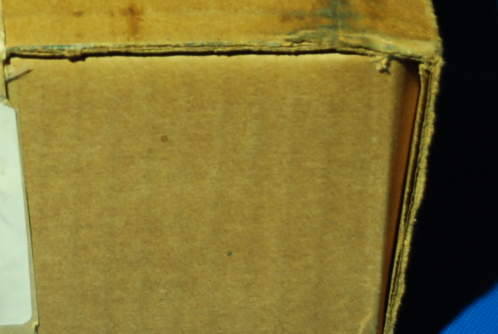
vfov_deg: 5.4
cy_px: -132
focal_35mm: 254
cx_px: -38
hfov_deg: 8.0
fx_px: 3520
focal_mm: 38
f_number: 4.5
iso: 200
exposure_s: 1/30
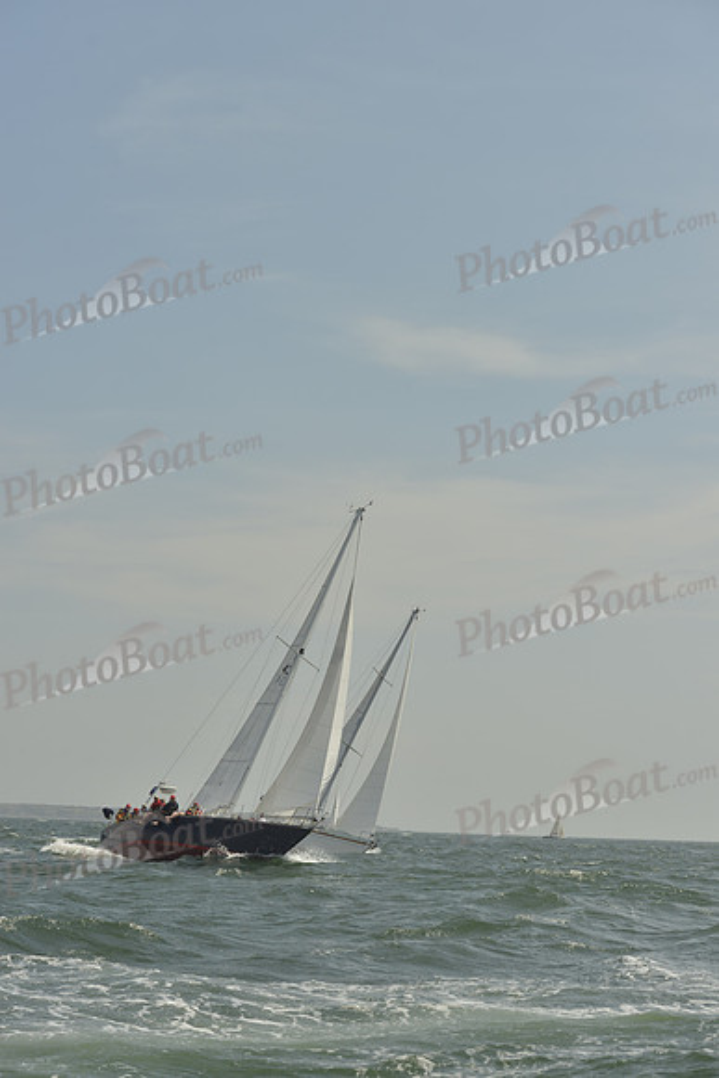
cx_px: 360
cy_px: 539
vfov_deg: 28.8
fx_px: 2096
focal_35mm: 70
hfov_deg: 19.5
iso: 200
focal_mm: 70
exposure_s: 1/1250
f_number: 9
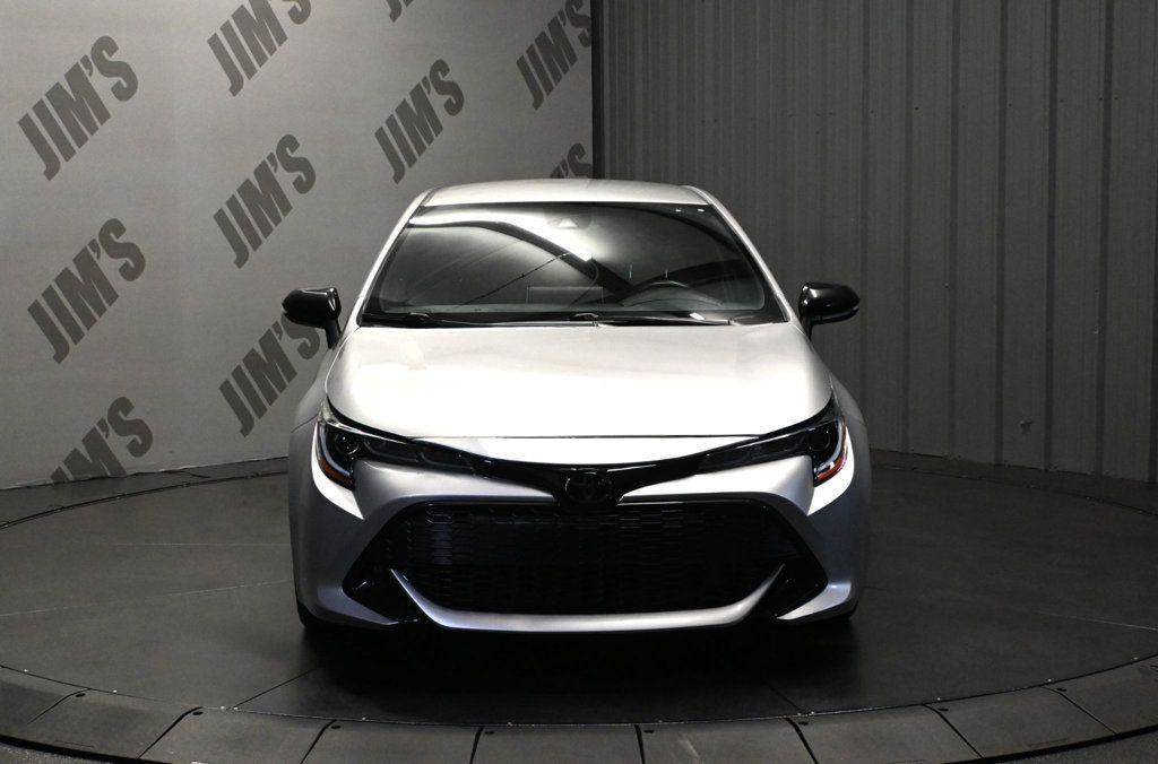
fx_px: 1515
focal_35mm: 47
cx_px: 579
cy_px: 382
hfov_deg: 41.8
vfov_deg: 28.3
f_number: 5
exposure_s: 1/125
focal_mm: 31.5
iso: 2800
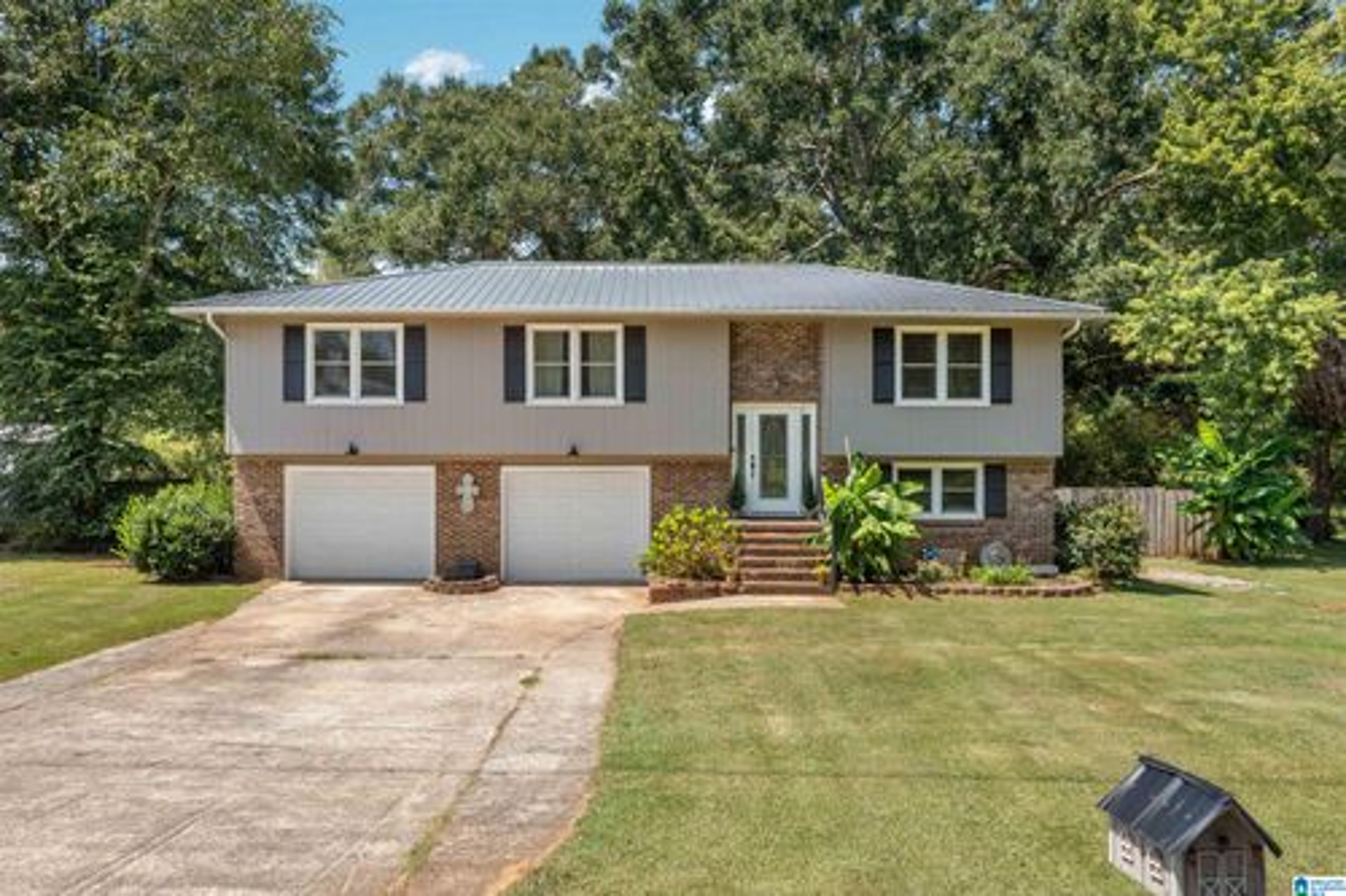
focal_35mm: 28
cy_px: 448
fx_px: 1046
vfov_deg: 46.4
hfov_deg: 65.5
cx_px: 673
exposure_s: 1/160
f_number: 5
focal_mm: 10.26
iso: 100
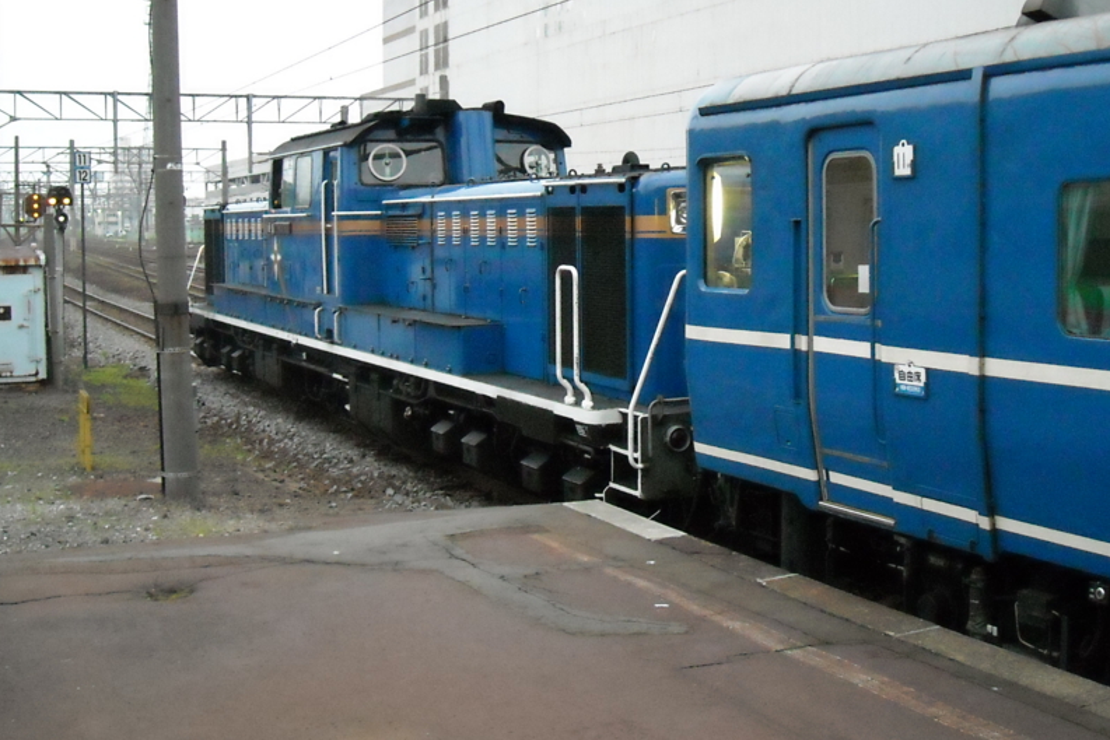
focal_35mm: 47
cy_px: 284
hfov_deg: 41.8
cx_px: 626
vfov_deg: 28.6
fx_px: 1449
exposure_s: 1/91
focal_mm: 5.7
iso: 800
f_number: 2.8
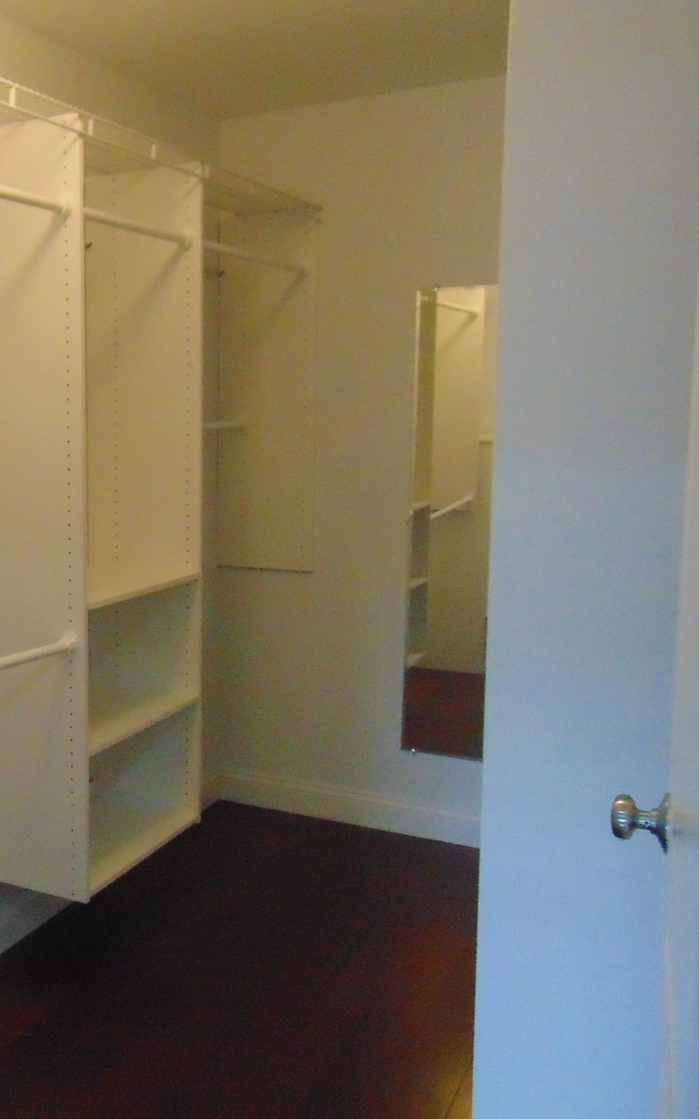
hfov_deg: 33.0
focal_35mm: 36
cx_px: 38
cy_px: 567
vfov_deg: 54.0
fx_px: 1098
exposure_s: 1/100
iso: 800
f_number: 3
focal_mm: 4.5
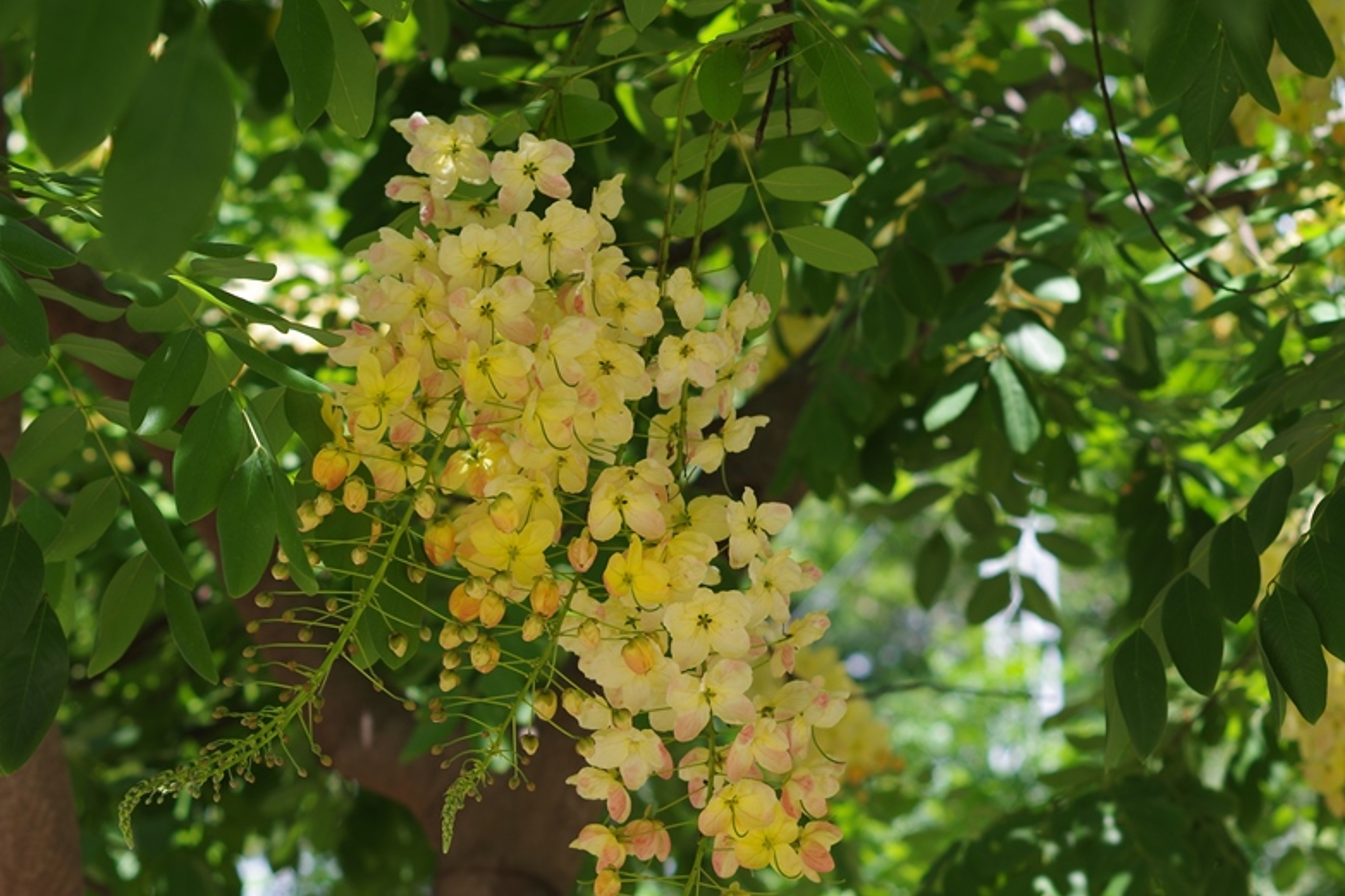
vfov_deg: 13.9
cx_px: 640
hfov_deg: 20.8
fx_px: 3660
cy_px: 537
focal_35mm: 98
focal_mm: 50
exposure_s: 1/250
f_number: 3.5
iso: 100
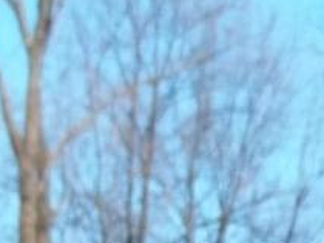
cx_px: 600
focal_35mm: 226
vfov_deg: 6.3
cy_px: 604
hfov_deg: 8.4
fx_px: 2118
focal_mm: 5.9
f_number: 3.3
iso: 64
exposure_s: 1/400
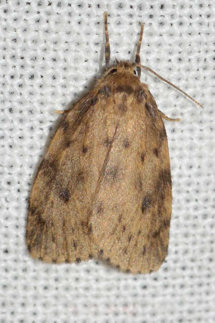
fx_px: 1345
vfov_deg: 13.7
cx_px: 108
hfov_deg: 9.1
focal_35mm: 150
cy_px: 162
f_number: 20
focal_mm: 100
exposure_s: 1/200
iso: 100
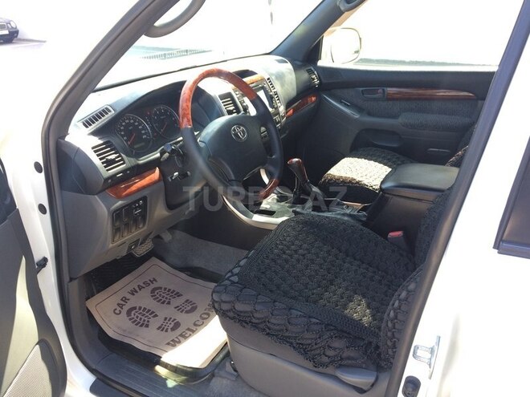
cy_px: 198
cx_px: 265
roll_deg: -0.2
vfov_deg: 48.2
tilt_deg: -23.7
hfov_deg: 61.7
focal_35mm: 29
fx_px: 444
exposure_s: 1/100
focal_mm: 4.15
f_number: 2.2
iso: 40
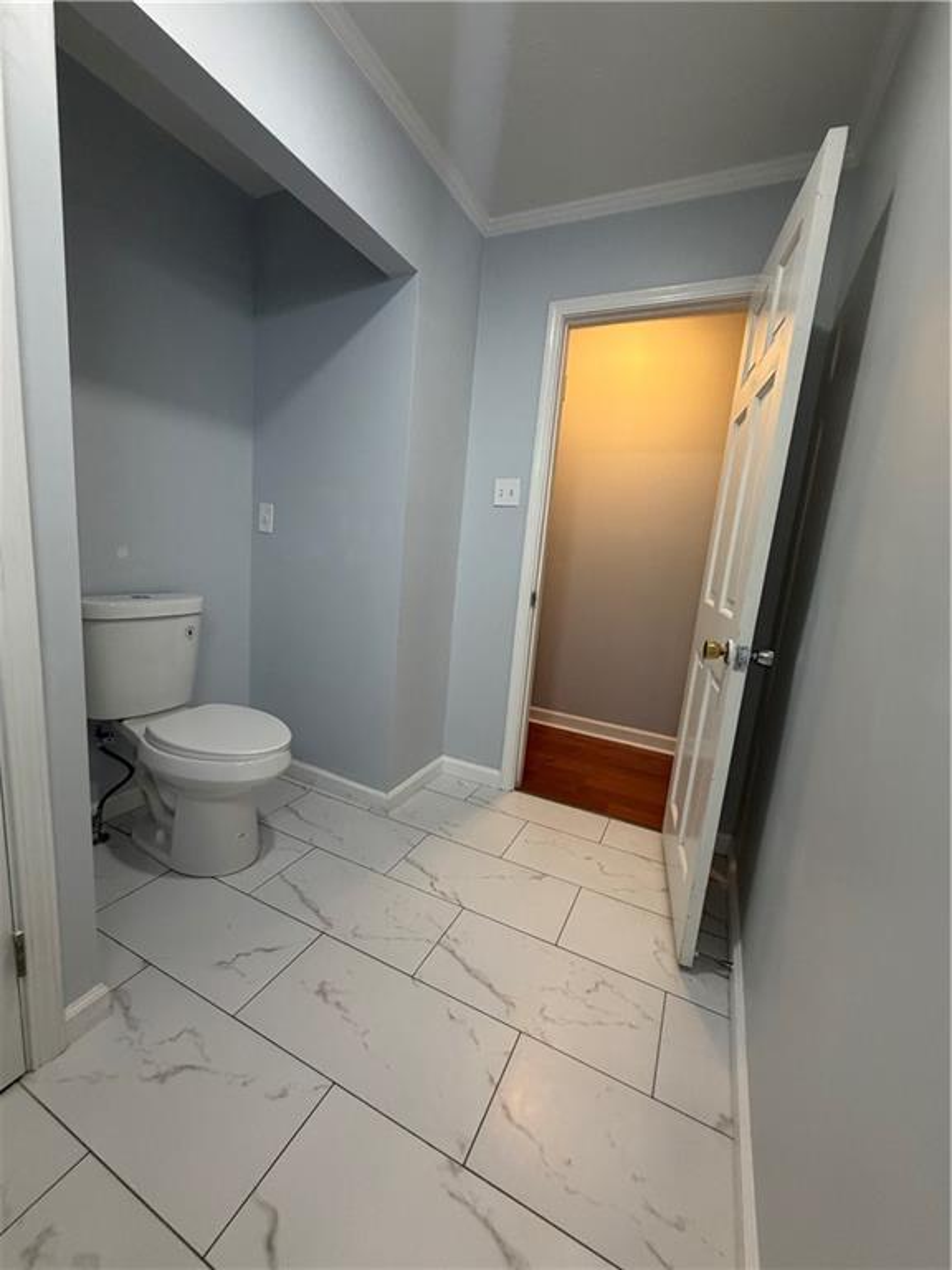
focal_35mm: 14
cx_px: 476
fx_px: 513
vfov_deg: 102.1
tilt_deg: -11.0
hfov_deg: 85.7
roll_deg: -3.7
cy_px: 635
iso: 320
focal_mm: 2.22
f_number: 2.2
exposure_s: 1/120
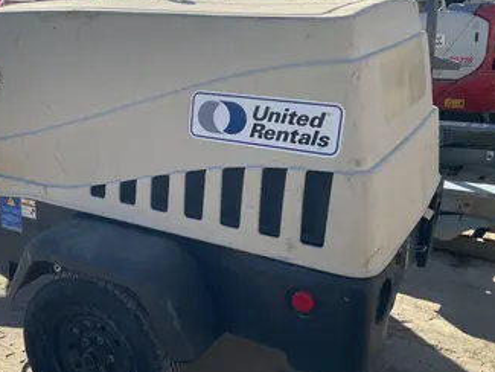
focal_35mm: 44
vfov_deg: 32.9
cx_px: 107
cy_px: 173
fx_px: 629
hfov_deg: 41.3
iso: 32
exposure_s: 1/2747
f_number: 1.6
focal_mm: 4.2
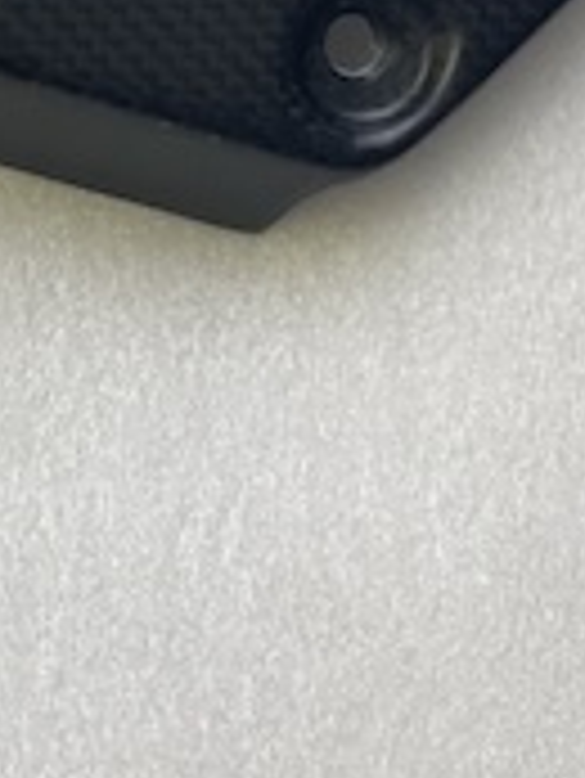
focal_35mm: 180
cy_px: -130
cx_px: -194
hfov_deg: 8.1
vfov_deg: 10.8
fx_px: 4051
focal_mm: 6
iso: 80
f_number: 2
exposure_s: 1/100
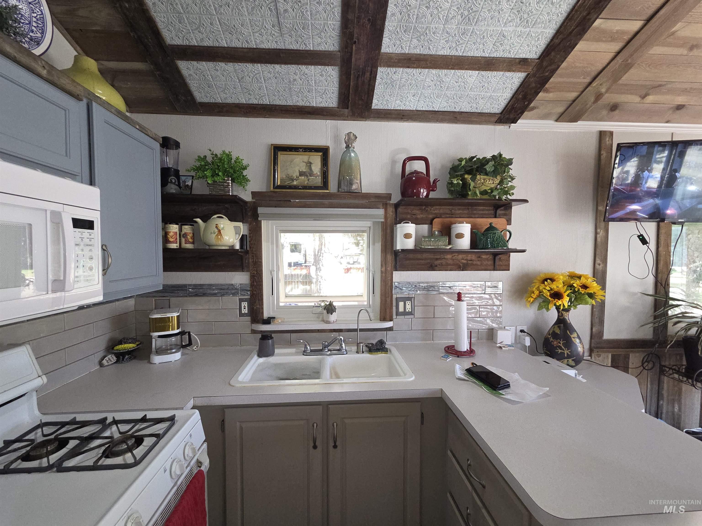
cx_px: 351
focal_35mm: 13
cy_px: 263
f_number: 2.2
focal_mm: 2.2
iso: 125
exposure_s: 1/60
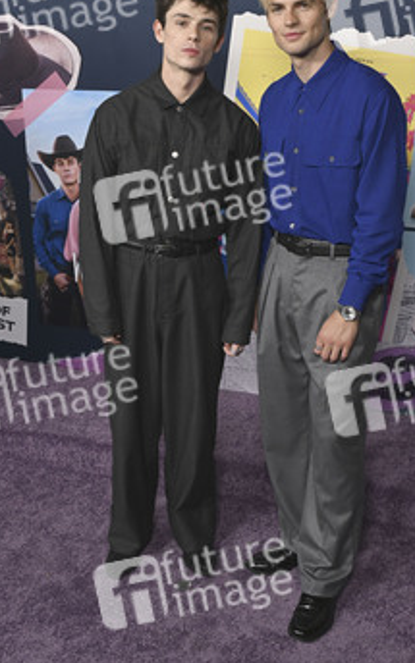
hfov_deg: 28.5
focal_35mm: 45
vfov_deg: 44.3
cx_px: 249
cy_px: 295
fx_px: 814
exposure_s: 1/250
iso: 1250
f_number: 6.3
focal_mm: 38
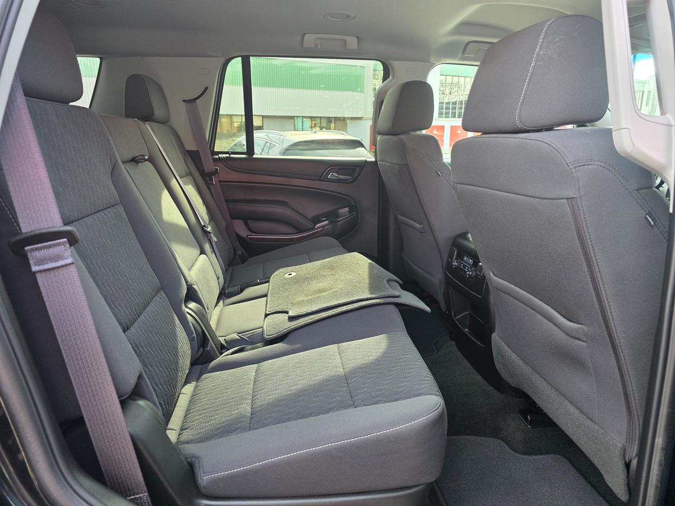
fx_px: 448
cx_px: 338
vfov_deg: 58.9
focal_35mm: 23
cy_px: 253
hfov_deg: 73.9
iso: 100
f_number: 1.7
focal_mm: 6.3
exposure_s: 1/180
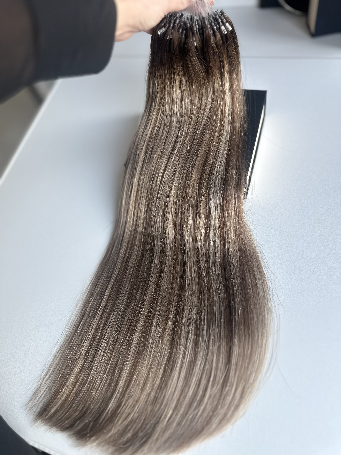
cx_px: 170
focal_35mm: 24
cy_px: 228
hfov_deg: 56.8
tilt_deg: -59.2
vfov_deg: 71.6
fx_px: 315
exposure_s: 1/150
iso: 64
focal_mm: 6.86
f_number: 1.78
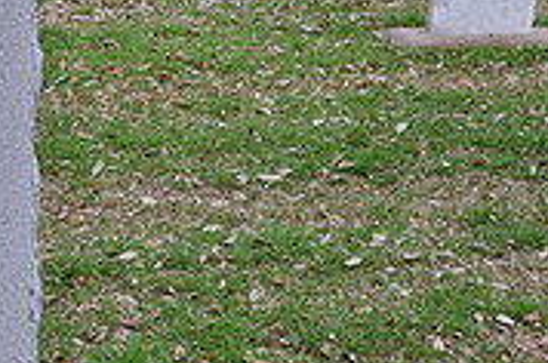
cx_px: -228
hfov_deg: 16.3
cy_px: 158
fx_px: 1778
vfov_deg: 11.7
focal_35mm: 117
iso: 360
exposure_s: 1/125
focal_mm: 24
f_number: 5.6
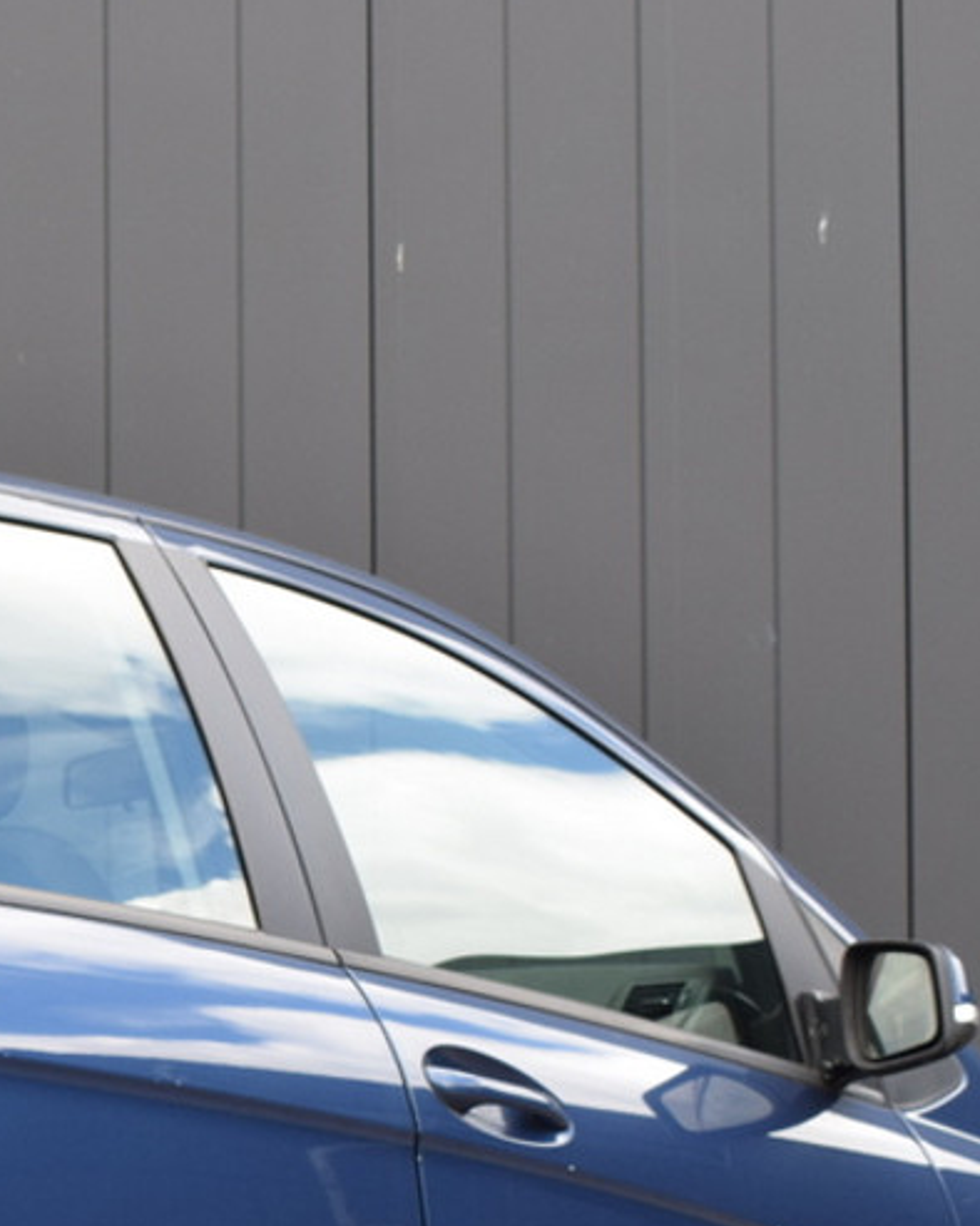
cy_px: 1145
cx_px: -341
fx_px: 4063
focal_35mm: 112
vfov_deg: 16.9
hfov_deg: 13.2
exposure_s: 1/200
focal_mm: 28
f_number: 7.1
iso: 400
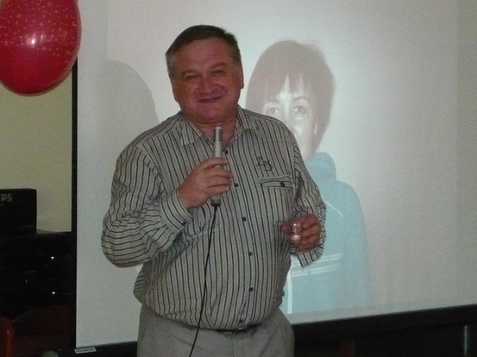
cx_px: 248
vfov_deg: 10.0
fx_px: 2038
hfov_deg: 13.3
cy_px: 176
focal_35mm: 148
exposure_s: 1/50
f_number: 4.6
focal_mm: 14.6
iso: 1000
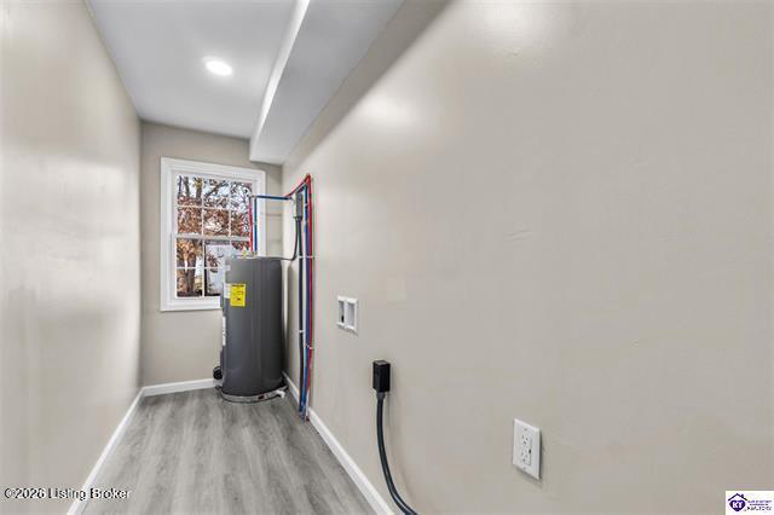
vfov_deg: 77.3
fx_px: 322
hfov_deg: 100.4
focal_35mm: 15
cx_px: 387
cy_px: 258
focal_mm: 10
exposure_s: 1/10
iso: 400
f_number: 8
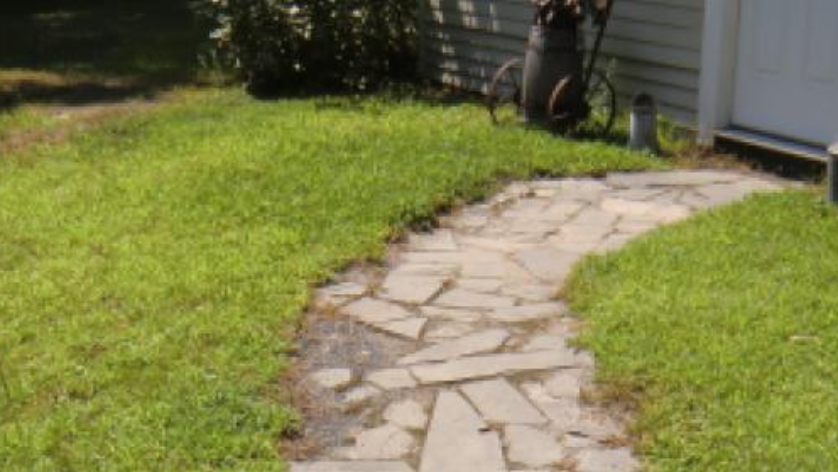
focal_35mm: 54
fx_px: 1200
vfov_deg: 21.2
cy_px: 515
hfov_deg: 38.5
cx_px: 389
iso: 64
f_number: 3.2
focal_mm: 4.3
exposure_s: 1/640
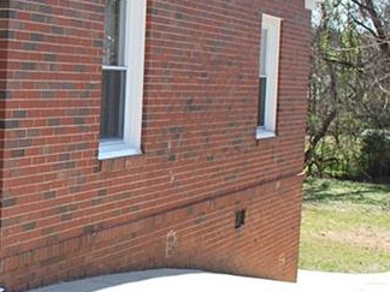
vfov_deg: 18.0
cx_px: -102
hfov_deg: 21.7
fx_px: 924
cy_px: 111
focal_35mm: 82
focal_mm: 18
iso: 100
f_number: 6.3
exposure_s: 1/160
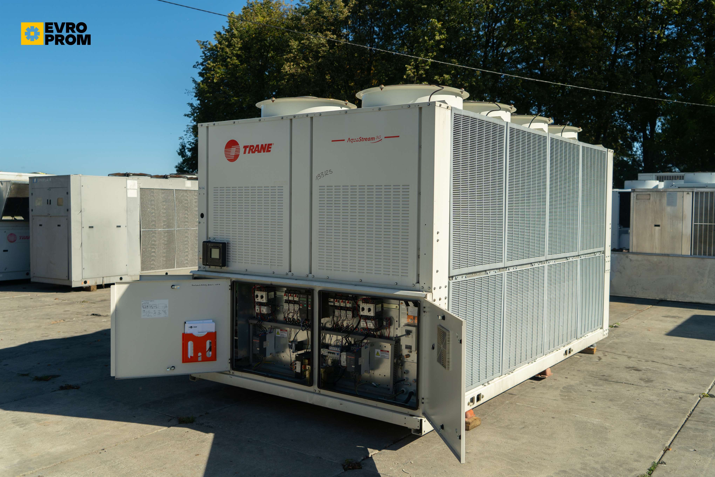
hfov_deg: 58.7
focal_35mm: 32
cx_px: 358
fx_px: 636
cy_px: 238
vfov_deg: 41.1
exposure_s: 1/500
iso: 100
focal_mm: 32
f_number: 4
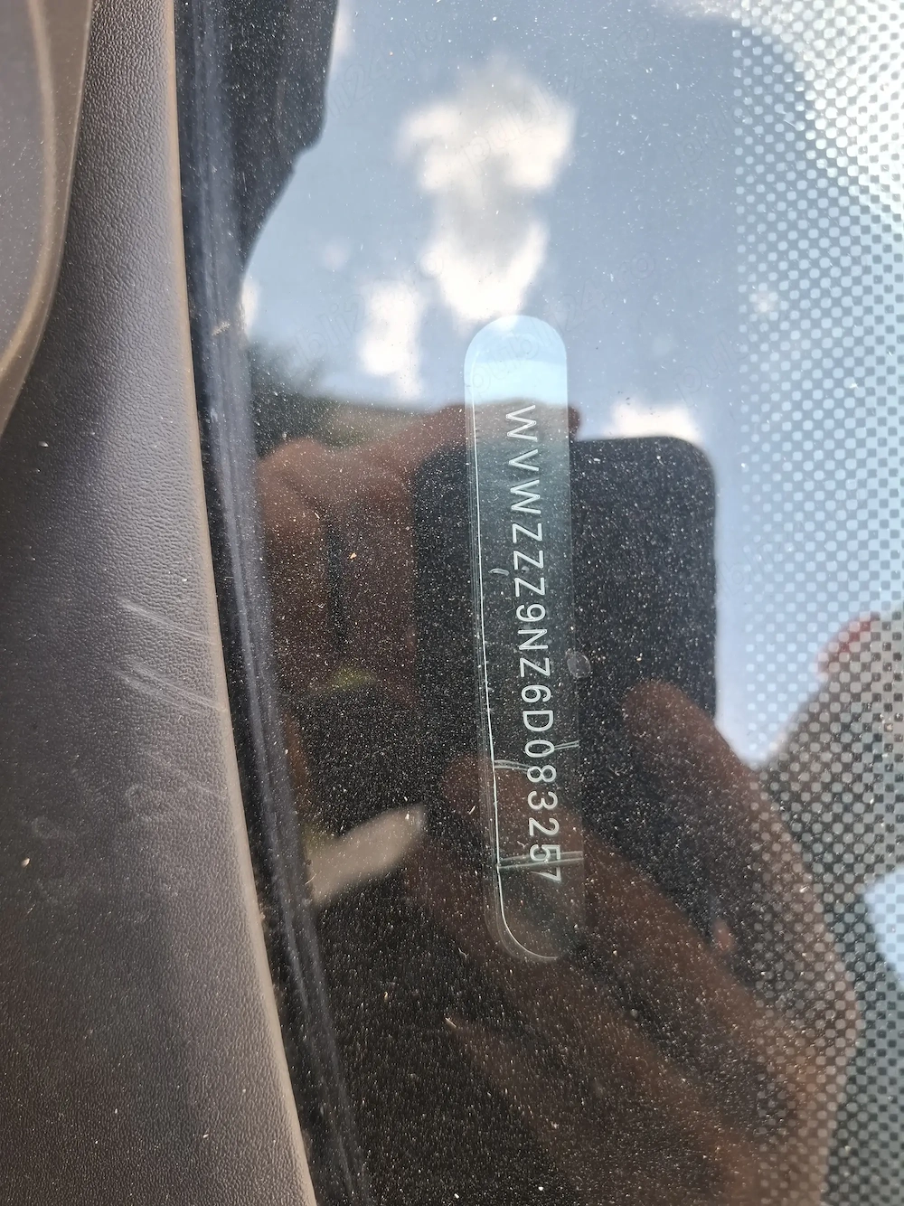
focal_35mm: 23
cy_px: 603
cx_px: 452
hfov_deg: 58.9
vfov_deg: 73.9
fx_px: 801
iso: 50
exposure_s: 1/100
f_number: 1.8
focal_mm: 5.54
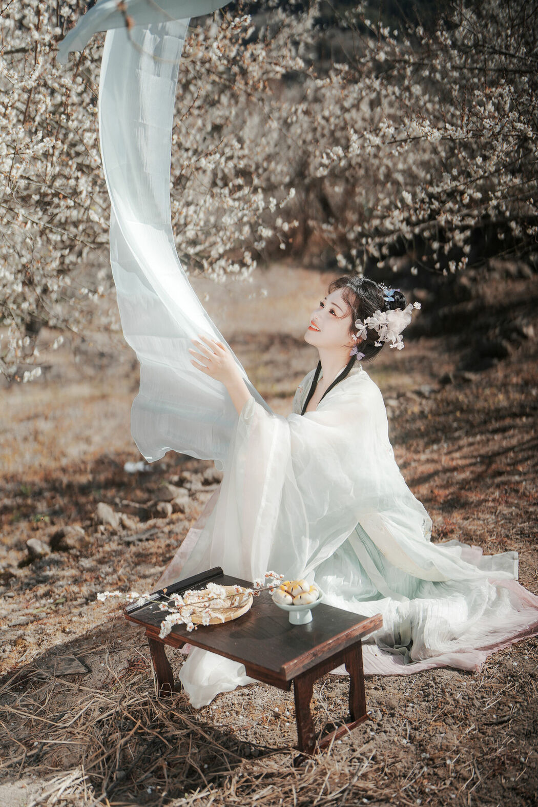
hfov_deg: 27.0
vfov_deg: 39.6
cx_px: 269
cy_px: 404
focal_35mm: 50
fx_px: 1121
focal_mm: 50
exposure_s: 1/8000
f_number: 1.4
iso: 100
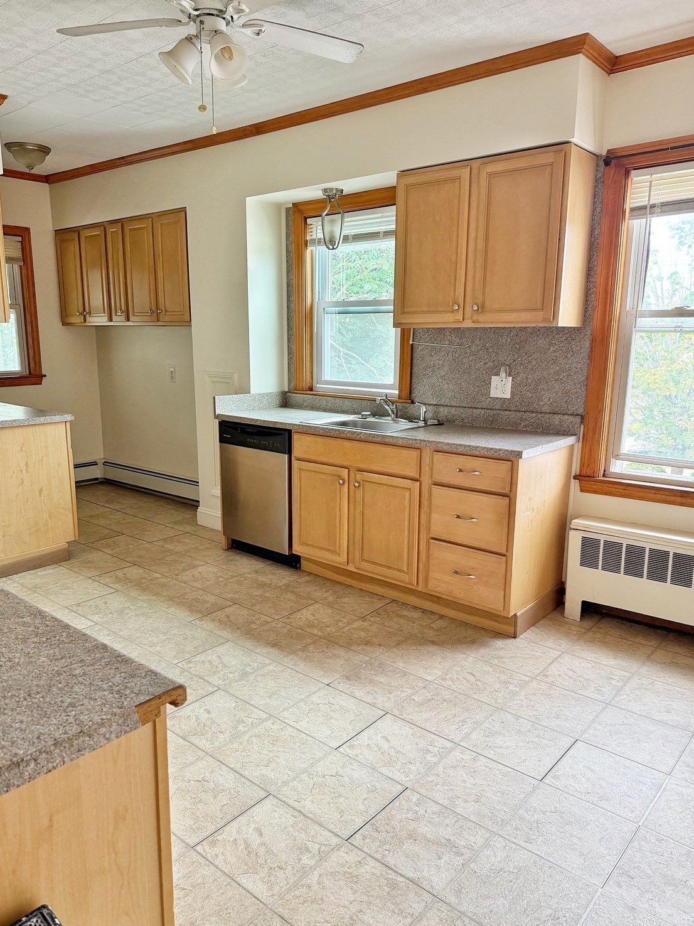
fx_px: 668
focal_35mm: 25
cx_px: 337
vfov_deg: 69.4
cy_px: 478
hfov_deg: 54.9
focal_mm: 6.76
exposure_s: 1/121
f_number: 1.78
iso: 125
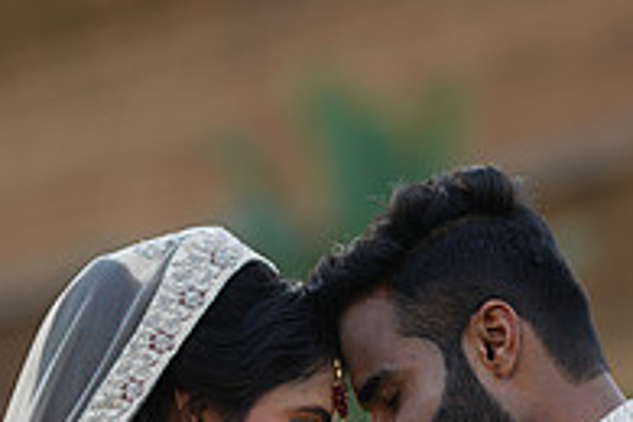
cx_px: 425
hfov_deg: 8.1
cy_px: 518
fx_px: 4448
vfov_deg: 5.4
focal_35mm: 253
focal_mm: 85
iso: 50
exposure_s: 1/500
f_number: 1.4
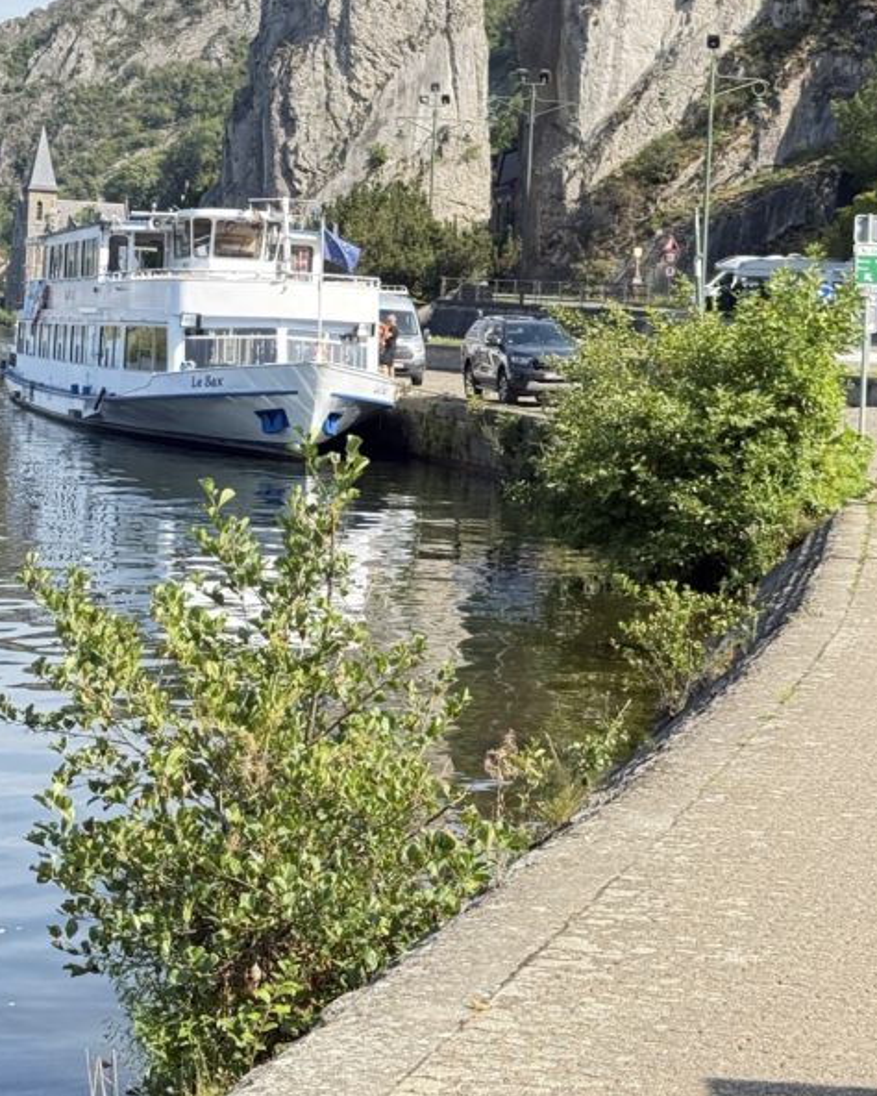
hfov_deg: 18.9
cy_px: 267
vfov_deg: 23.3
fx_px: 2627
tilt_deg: +1.8
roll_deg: -2.9
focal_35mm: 81
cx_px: 520
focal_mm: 6.76
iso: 100
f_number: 1.78
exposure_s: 1/1715
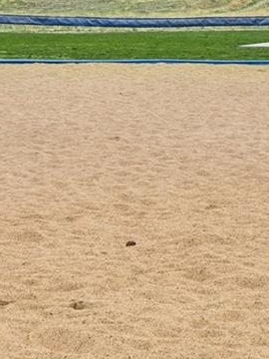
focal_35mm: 129
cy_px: -35
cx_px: 126
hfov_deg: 11.5
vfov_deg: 14.9
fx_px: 1338
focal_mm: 30
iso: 64
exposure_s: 1/60
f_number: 11
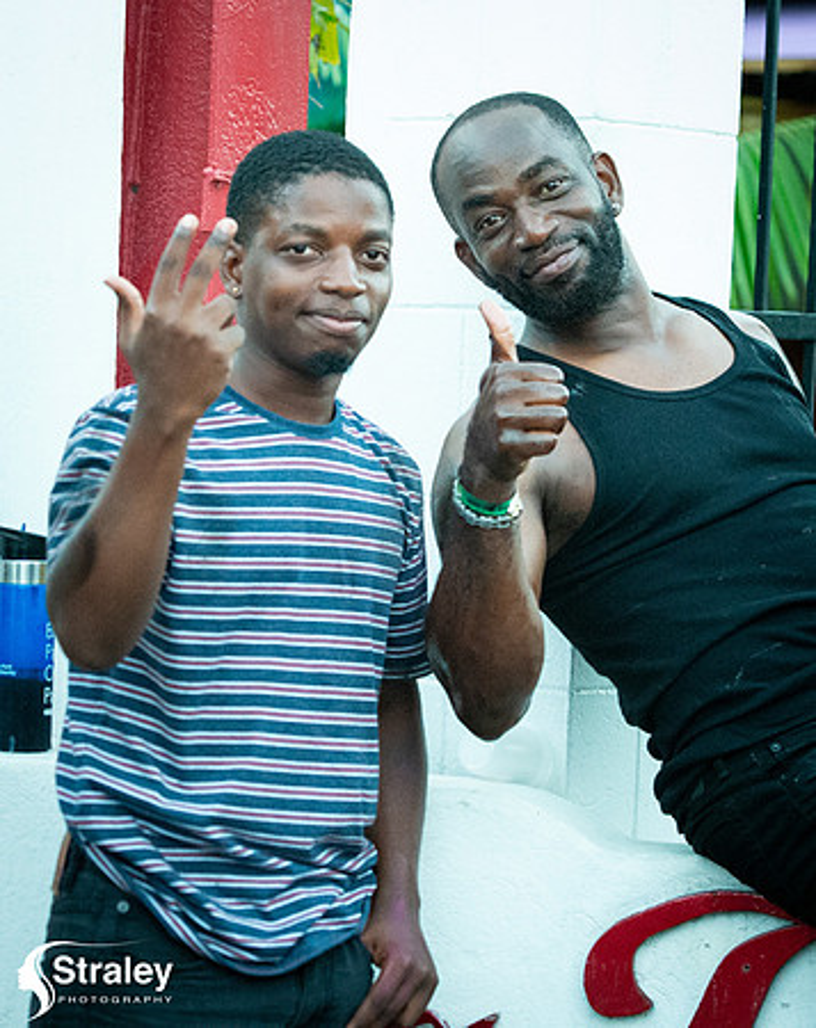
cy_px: 396
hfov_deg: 9.8
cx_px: 334
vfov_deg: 12.4
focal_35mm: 156
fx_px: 4743
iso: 11400
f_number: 5
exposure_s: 1/160
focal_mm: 90
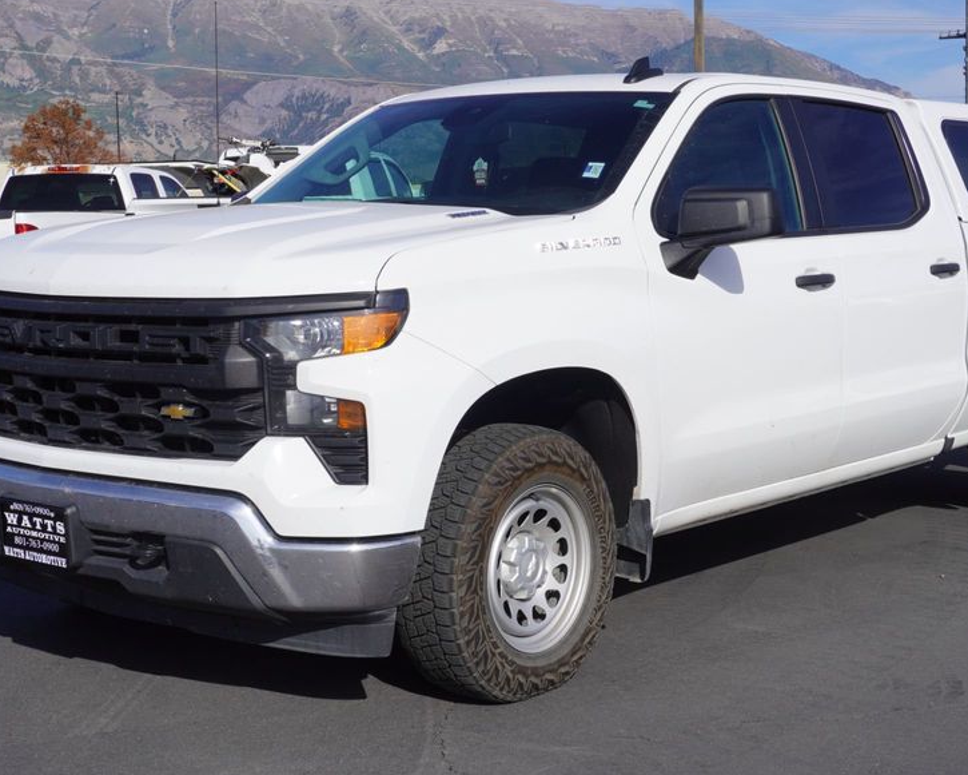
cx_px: 497
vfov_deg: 26.4
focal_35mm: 58
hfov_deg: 32.7
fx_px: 1652
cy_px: 389
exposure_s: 1/250
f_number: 11
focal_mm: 29
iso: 100
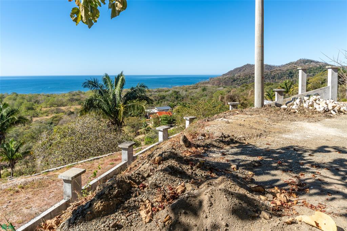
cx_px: 174
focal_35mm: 24
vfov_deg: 53.1
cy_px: 116
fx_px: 231
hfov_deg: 73.8
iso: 200
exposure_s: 1/160
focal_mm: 16
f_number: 13
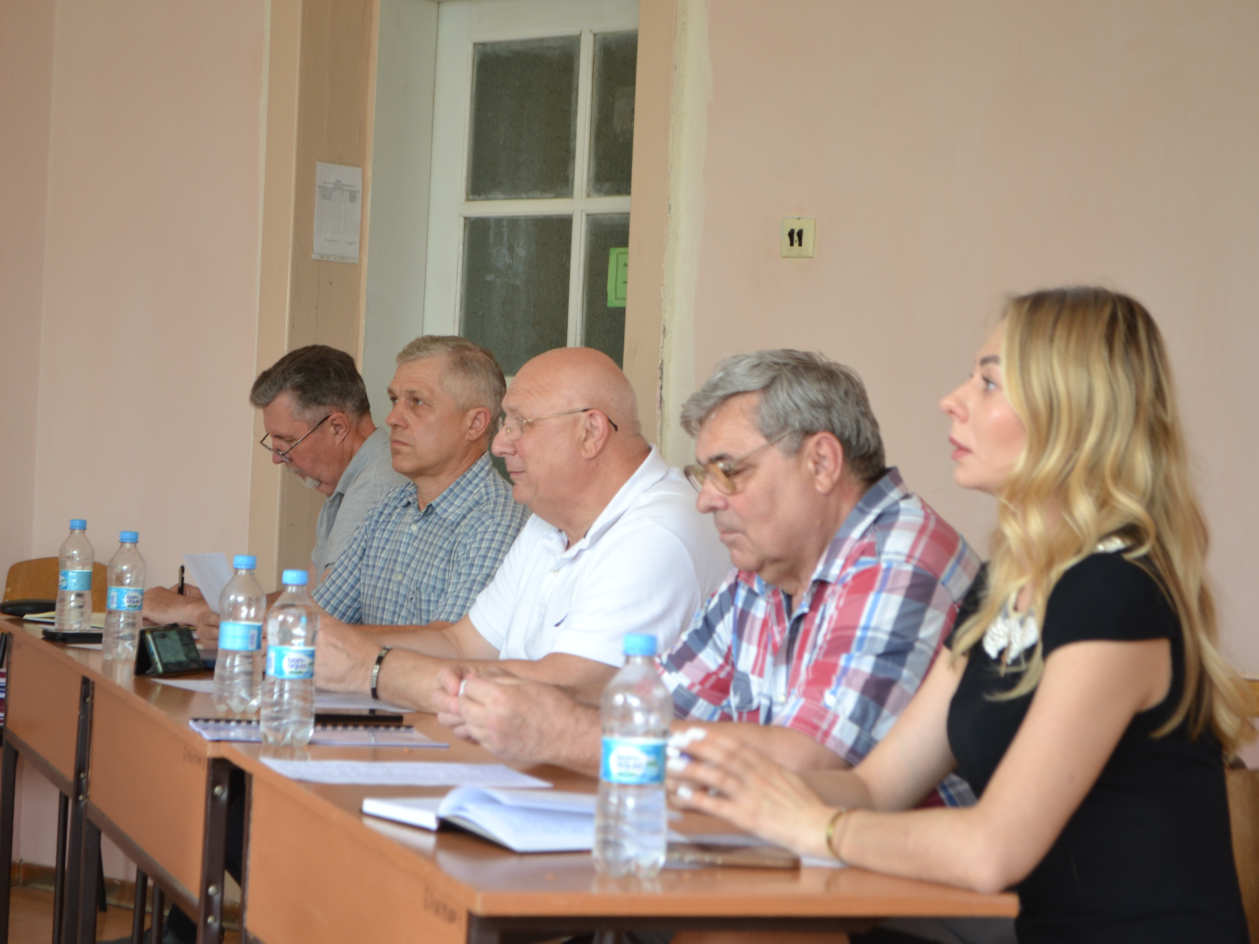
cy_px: 472
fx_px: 2837
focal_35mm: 78
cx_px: 583
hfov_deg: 25.0
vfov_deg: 18.9
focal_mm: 48
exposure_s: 1/40
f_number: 5.3
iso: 400
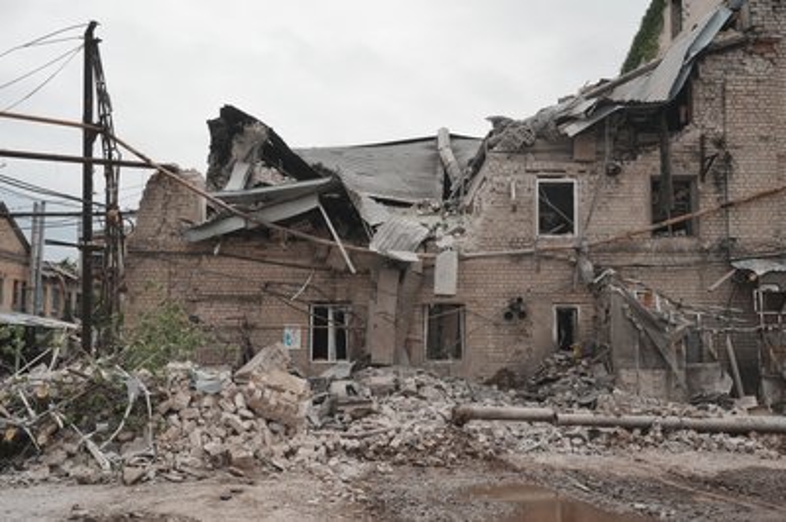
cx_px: 393
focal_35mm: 36
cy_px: 261
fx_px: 785
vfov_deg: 36.8
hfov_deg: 53.2
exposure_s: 1/320
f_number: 6.3
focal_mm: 36
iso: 100
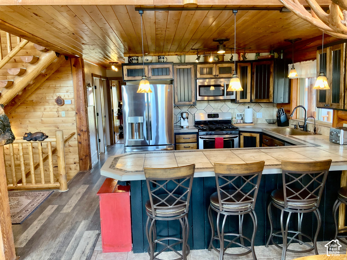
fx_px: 291
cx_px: 174
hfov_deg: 61.7
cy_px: 130
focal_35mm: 29
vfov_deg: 48.2
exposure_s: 1/60
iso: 64
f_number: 1.8
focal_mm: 3
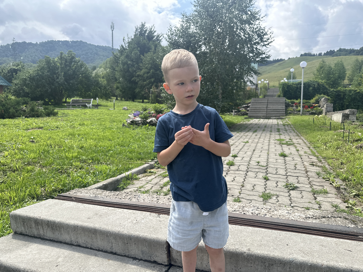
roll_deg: -0.8
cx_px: 182
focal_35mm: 24
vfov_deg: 56.8
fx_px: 252
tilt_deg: -4.9
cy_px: 136
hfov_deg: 71.6
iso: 80
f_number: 1.78
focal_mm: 6.86
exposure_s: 1/2525
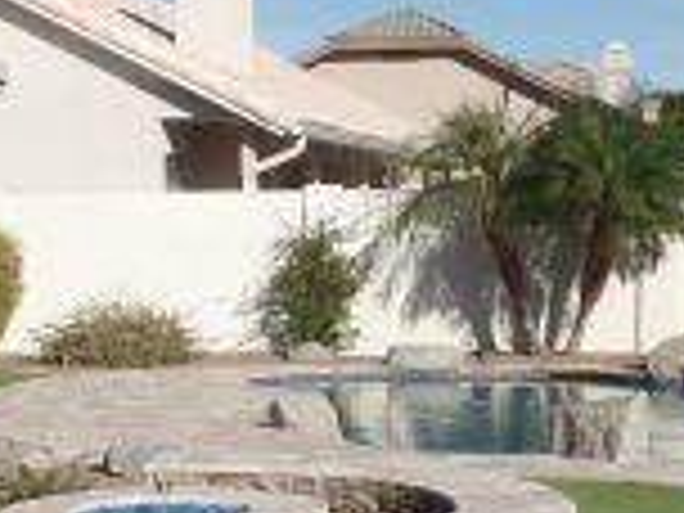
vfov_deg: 15.1
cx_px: 310
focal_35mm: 97
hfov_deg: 20.2
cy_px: 432
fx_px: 1917
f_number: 3.5
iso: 80
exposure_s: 1/1500
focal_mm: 4.1
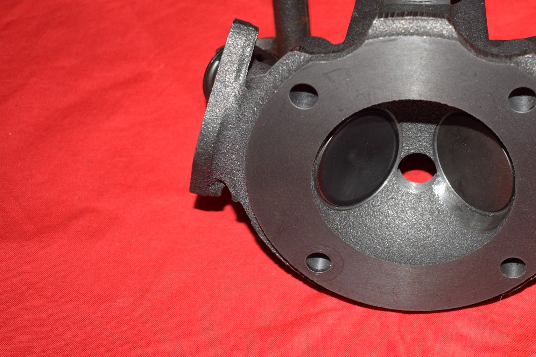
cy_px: 130
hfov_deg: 30.7
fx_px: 953
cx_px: 423
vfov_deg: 21.2
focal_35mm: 64
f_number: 5
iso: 400
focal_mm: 24
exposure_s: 1/200
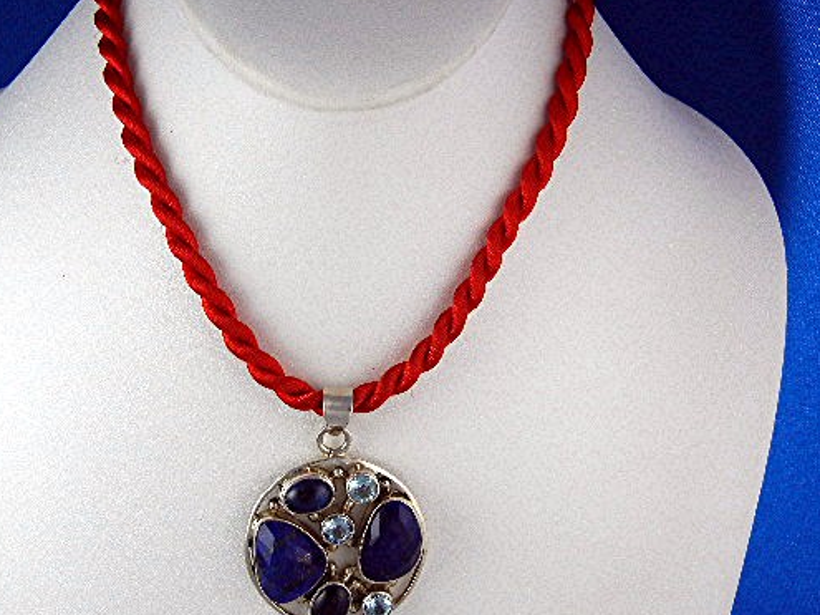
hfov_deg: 42.7
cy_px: 363
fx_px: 1042
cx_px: 321
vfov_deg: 32.8
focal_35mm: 44
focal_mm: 6.2
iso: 160
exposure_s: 1/73.4
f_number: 3.6
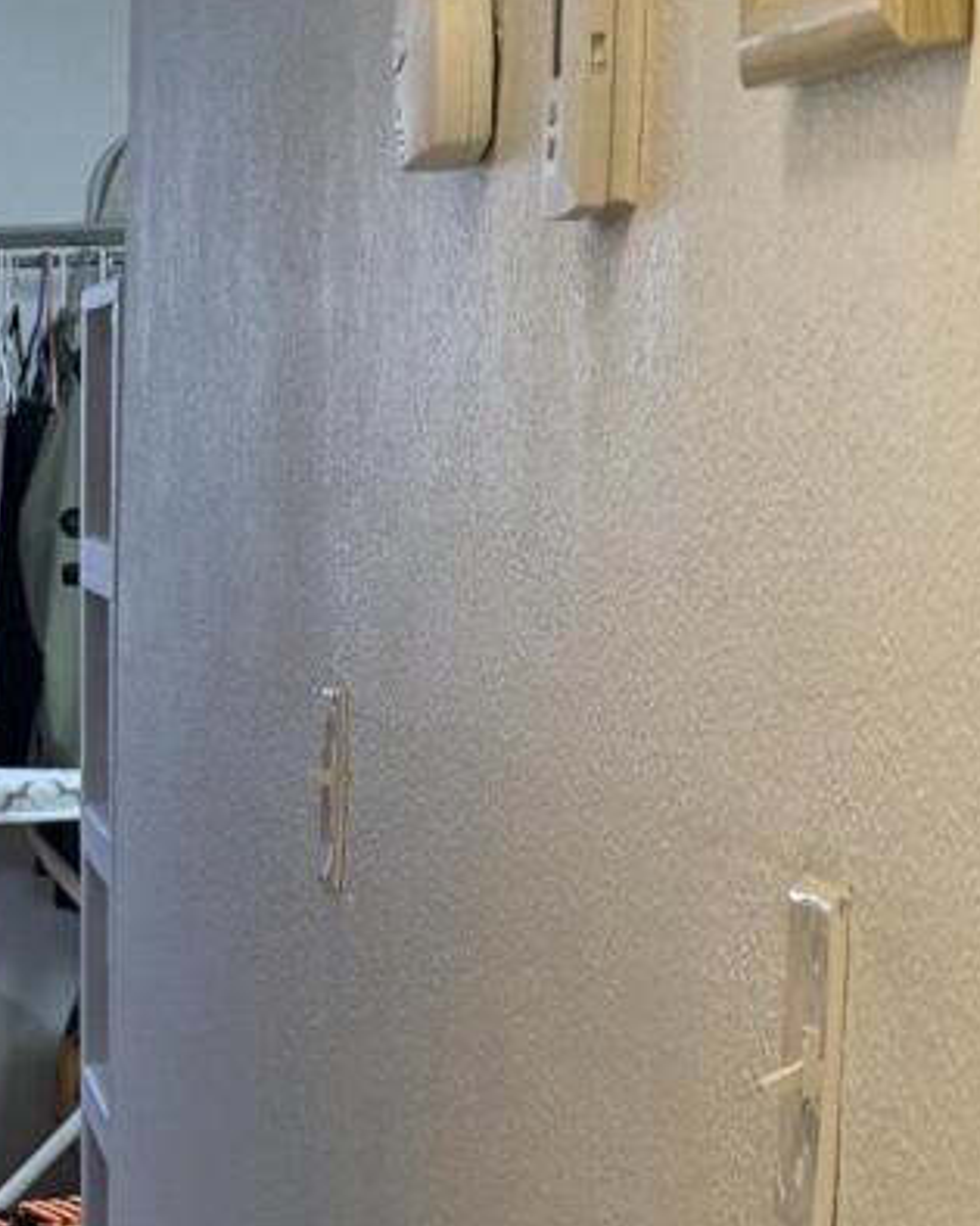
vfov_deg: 15.8
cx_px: -548
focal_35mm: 119
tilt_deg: -8.7
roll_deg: +1.7
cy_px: 1254
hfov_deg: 12.3
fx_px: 4316
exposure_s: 1/60
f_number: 1.78
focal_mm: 6.76
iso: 160
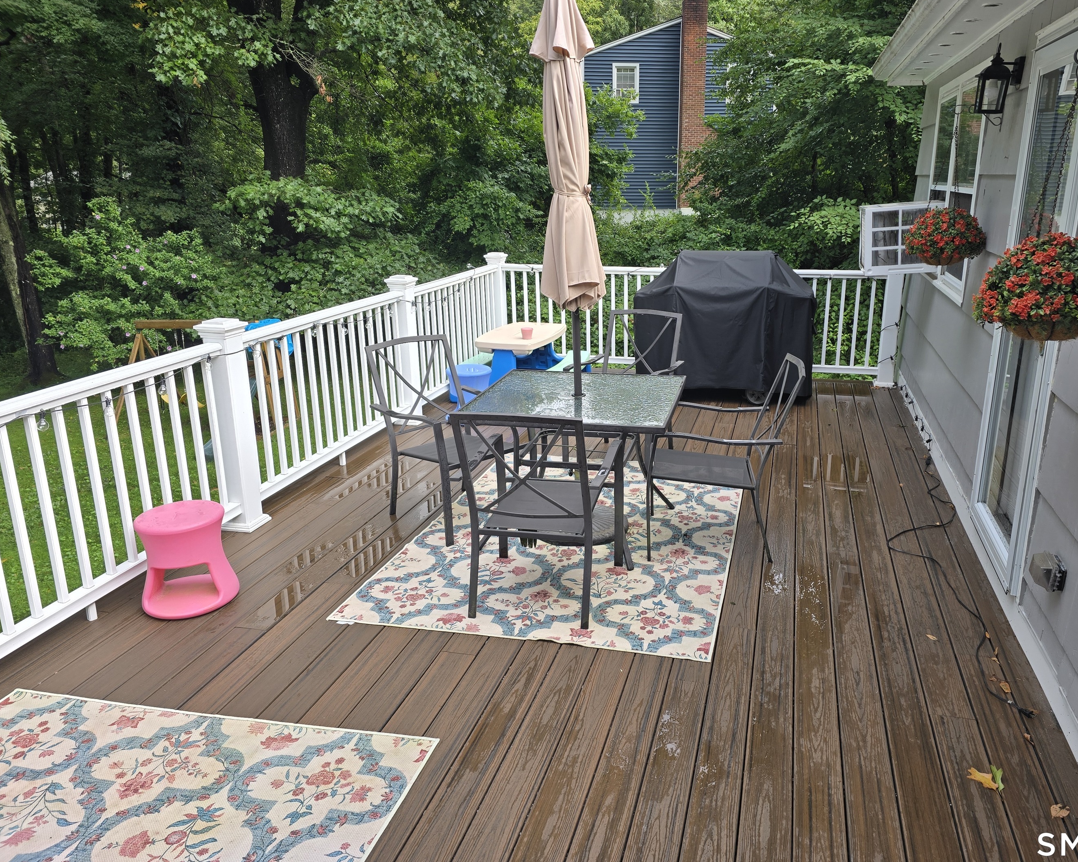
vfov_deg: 54.9
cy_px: 398
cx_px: 599
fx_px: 829
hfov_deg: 65.8
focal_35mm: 26
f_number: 1.7
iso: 12
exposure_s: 1/180
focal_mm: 6.3
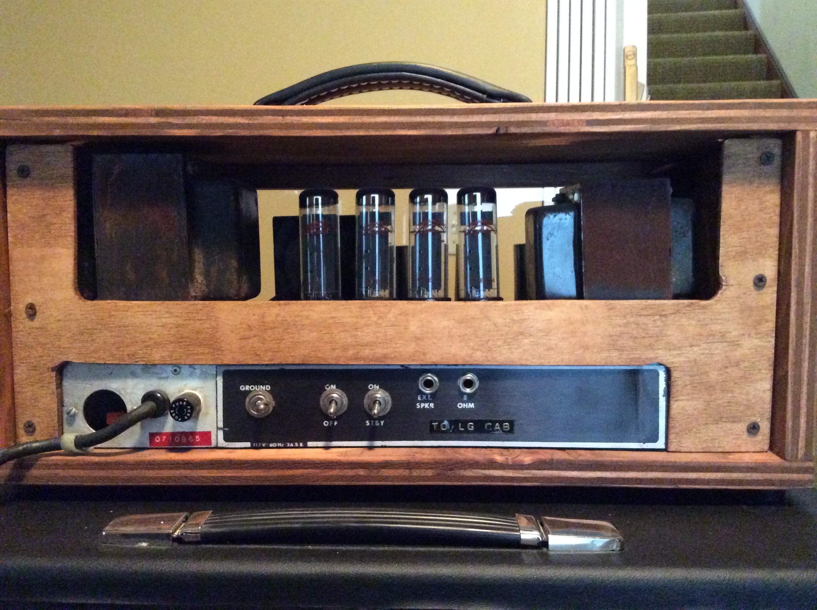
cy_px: 305
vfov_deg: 44.1
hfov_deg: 56.9
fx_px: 754
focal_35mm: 32
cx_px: 408
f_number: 2.4
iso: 640
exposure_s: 1/15
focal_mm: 3.3
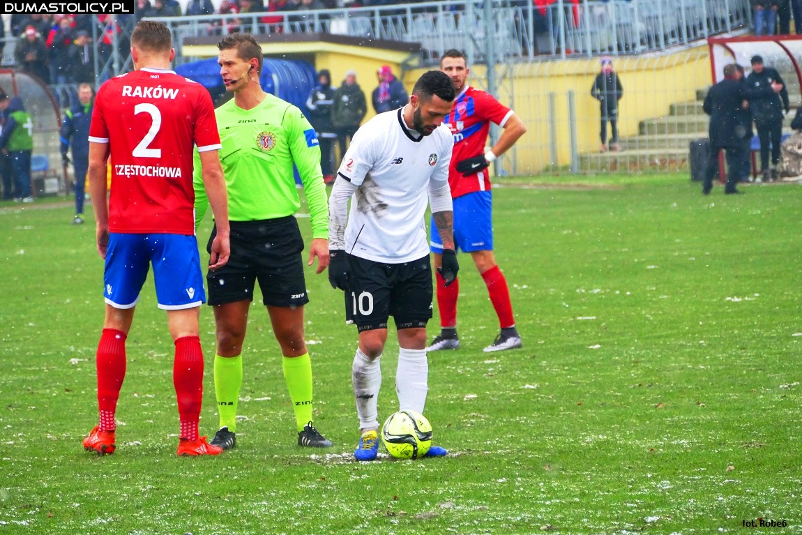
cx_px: 401
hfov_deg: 8.2
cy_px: 268
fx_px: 5570
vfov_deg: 5.5
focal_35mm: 250
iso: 1250
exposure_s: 1/500
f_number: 4
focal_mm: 91.1
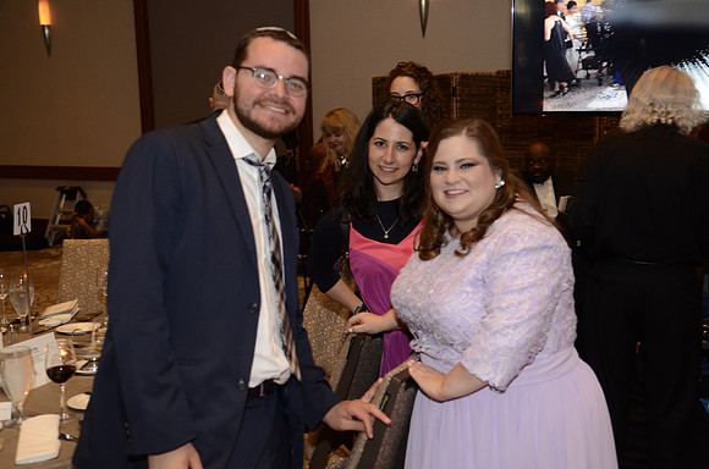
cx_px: 354
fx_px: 943
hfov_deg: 41.2
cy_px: 234
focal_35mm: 48
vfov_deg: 27.9
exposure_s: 1/60
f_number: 2.8
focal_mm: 32
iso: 800
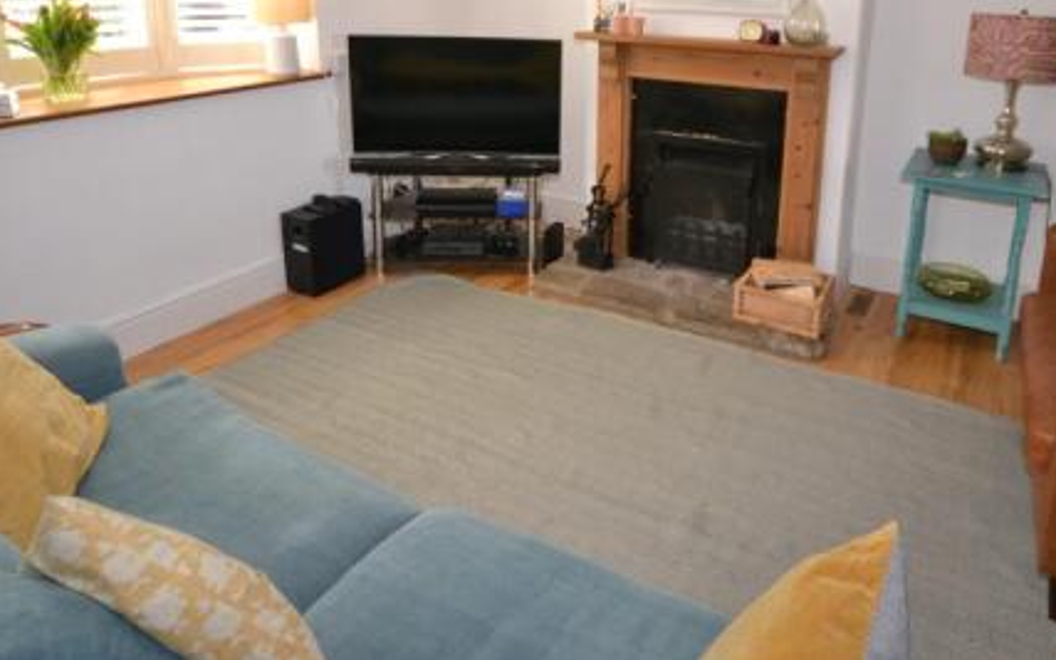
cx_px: 632
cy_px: 125
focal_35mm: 26
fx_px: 742
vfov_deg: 45.4
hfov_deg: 70.2
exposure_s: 1/60
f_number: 4.2
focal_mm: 11
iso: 720
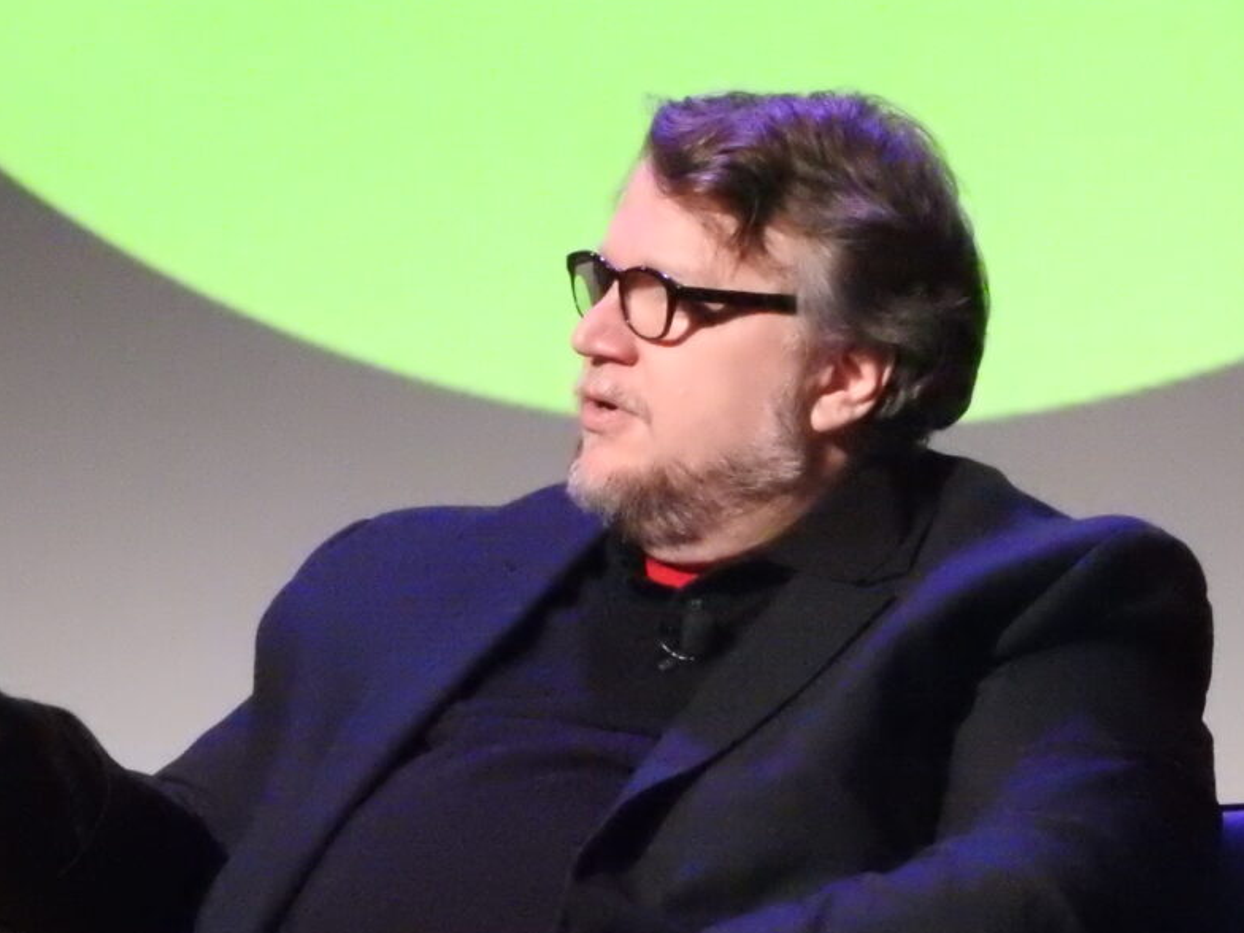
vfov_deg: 3.2
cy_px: 589
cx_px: 527
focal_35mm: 470
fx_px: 16890
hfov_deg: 4.2
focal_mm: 64.5
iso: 6400
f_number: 6.3
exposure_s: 1/160
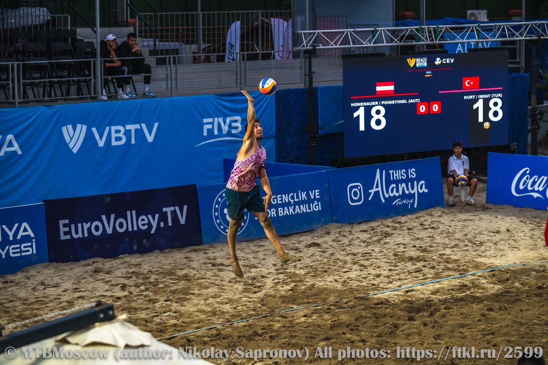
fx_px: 1568
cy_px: 182
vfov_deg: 13.3
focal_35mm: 103
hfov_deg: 19.8
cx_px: 274
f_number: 4
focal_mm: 103
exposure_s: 1/1000
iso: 500
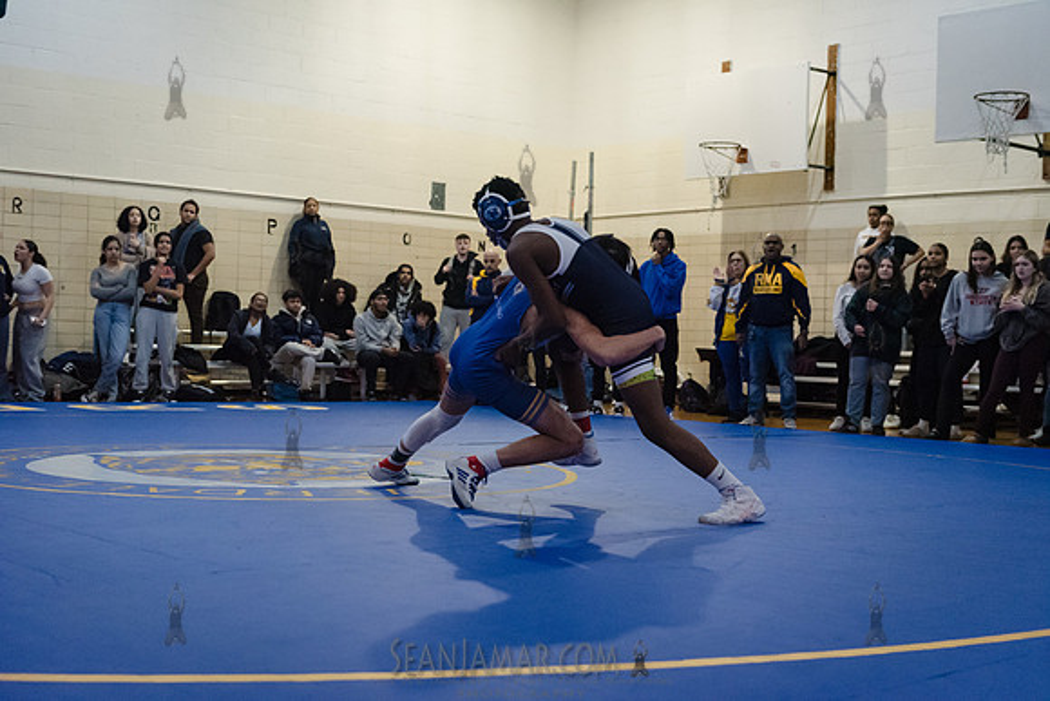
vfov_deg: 27.0
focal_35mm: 50
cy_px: 350
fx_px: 1459
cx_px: 525
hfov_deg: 39.6
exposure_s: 1/400
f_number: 3.2
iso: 8000
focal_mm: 50
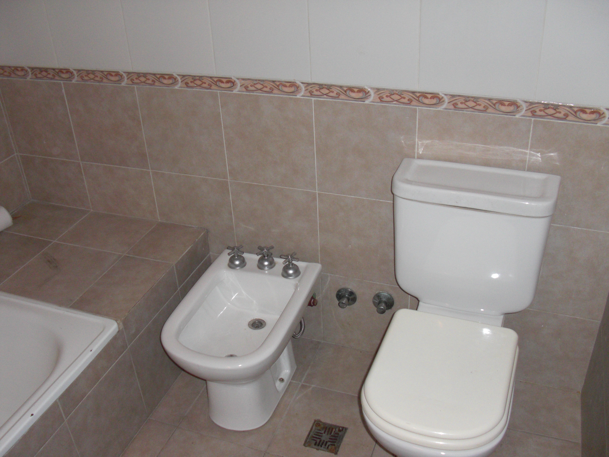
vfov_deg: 39.7
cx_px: 304
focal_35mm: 36
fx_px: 633
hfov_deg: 51.4
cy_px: 228
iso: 200
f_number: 2.8
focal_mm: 6.3
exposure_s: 1/60
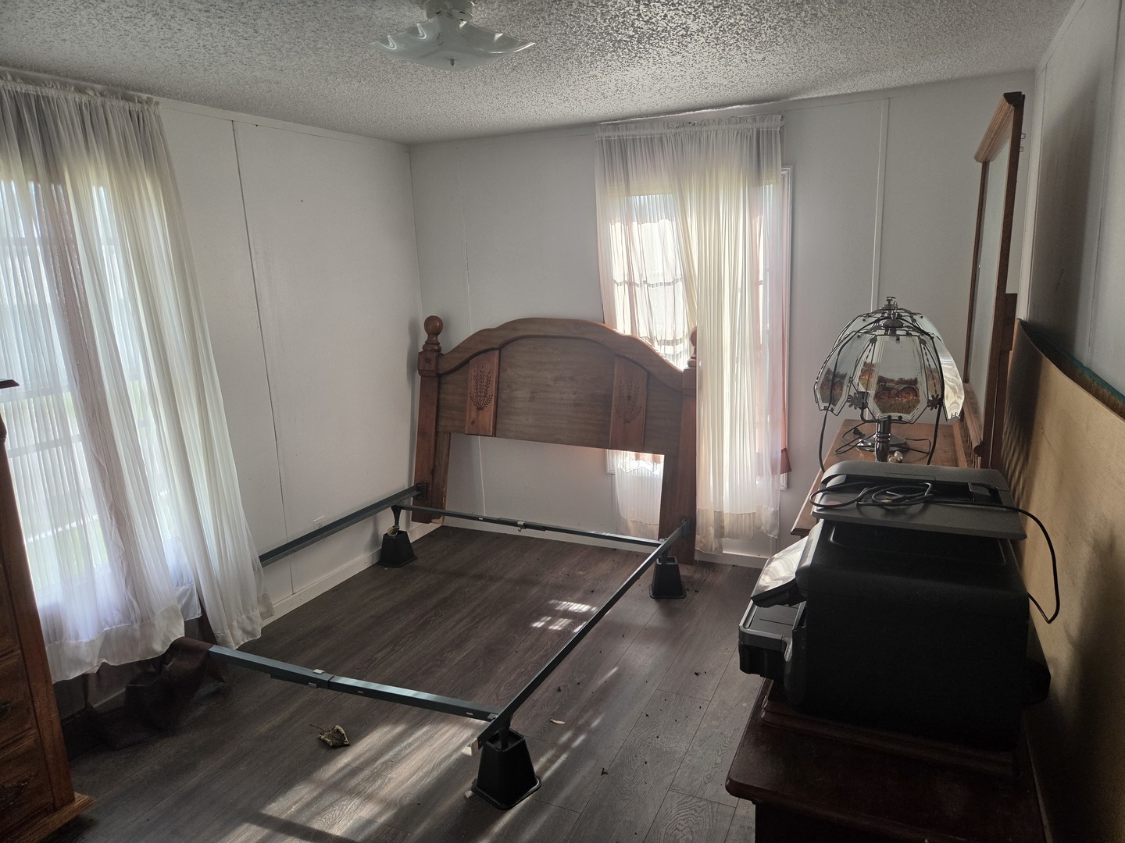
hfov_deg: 73.9
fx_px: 747
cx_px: 562
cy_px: 422
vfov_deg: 58.9
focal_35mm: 23
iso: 125
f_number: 1.8
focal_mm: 5.4
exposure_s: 1/180
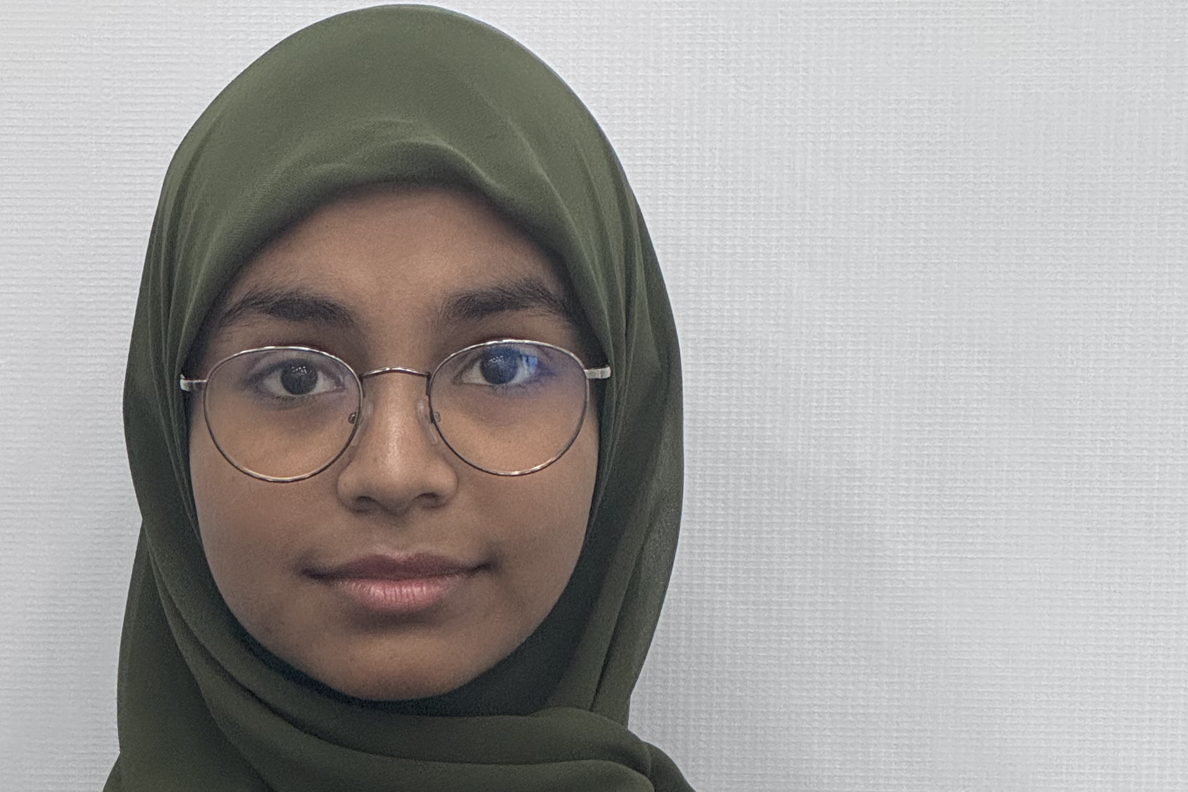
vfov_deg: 9.1
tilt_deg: -4.2
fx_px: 4949
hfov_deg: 13.7
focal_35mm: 150
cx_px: 365
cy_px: 785
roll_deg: -0.3
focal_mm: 9
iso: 400
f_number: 2.8
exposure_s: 1/60
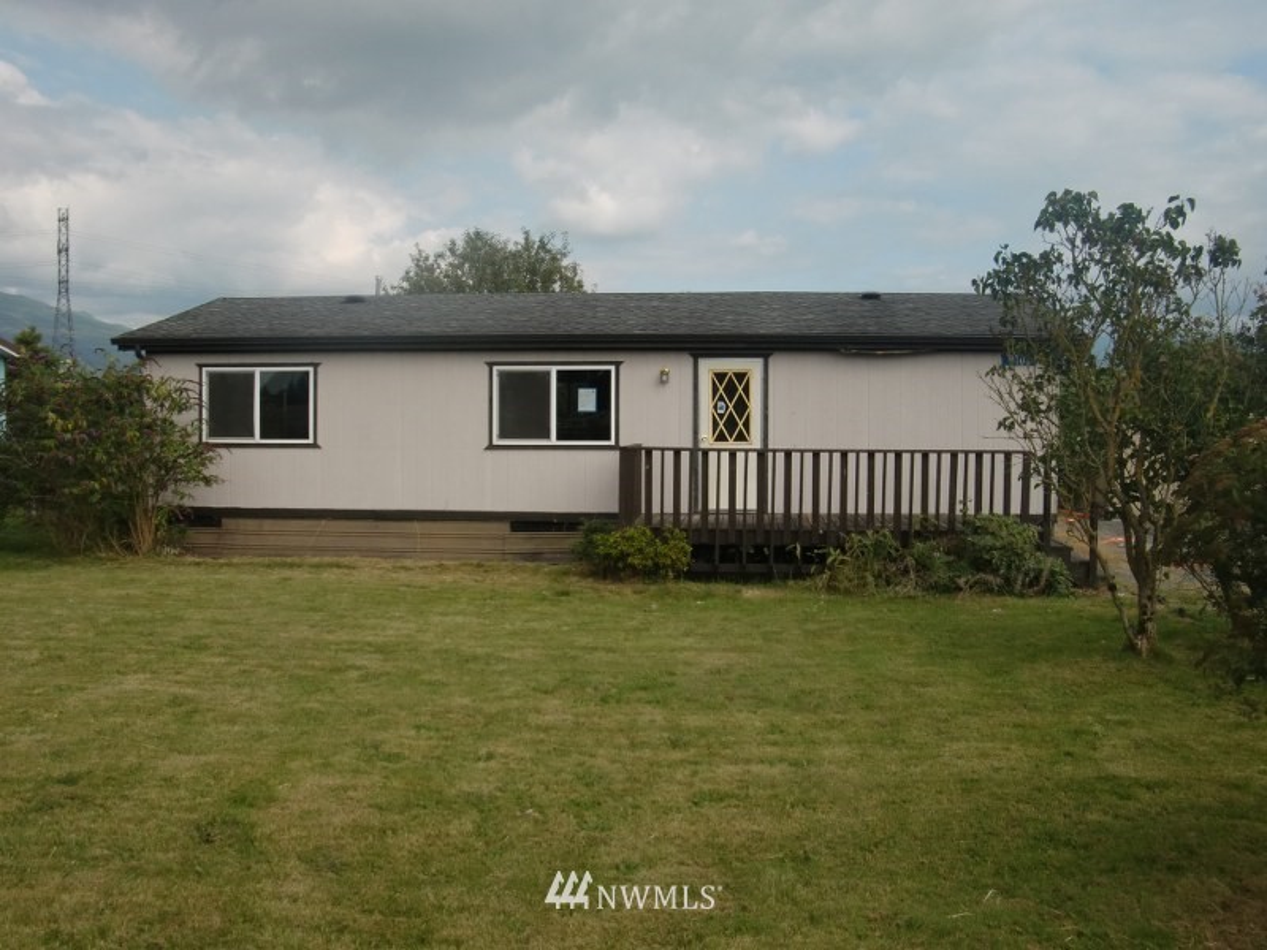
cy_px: 475
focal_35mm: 38
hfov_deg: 49.0
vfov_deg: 37.7
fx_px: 1391
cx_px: 634
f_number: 3.9
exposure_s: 1/500
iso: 64
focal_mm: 6.66
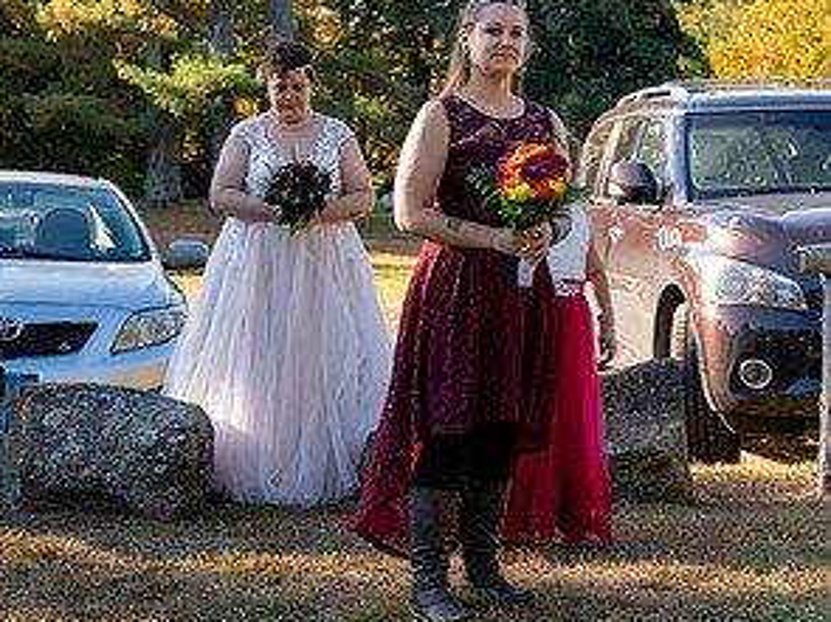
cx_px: 413
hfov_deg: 17.9
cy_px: 312
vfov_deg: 13.5
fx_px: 2640
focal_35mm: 110
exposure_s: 1/5000
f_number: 4.5
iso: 6400
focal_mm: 75
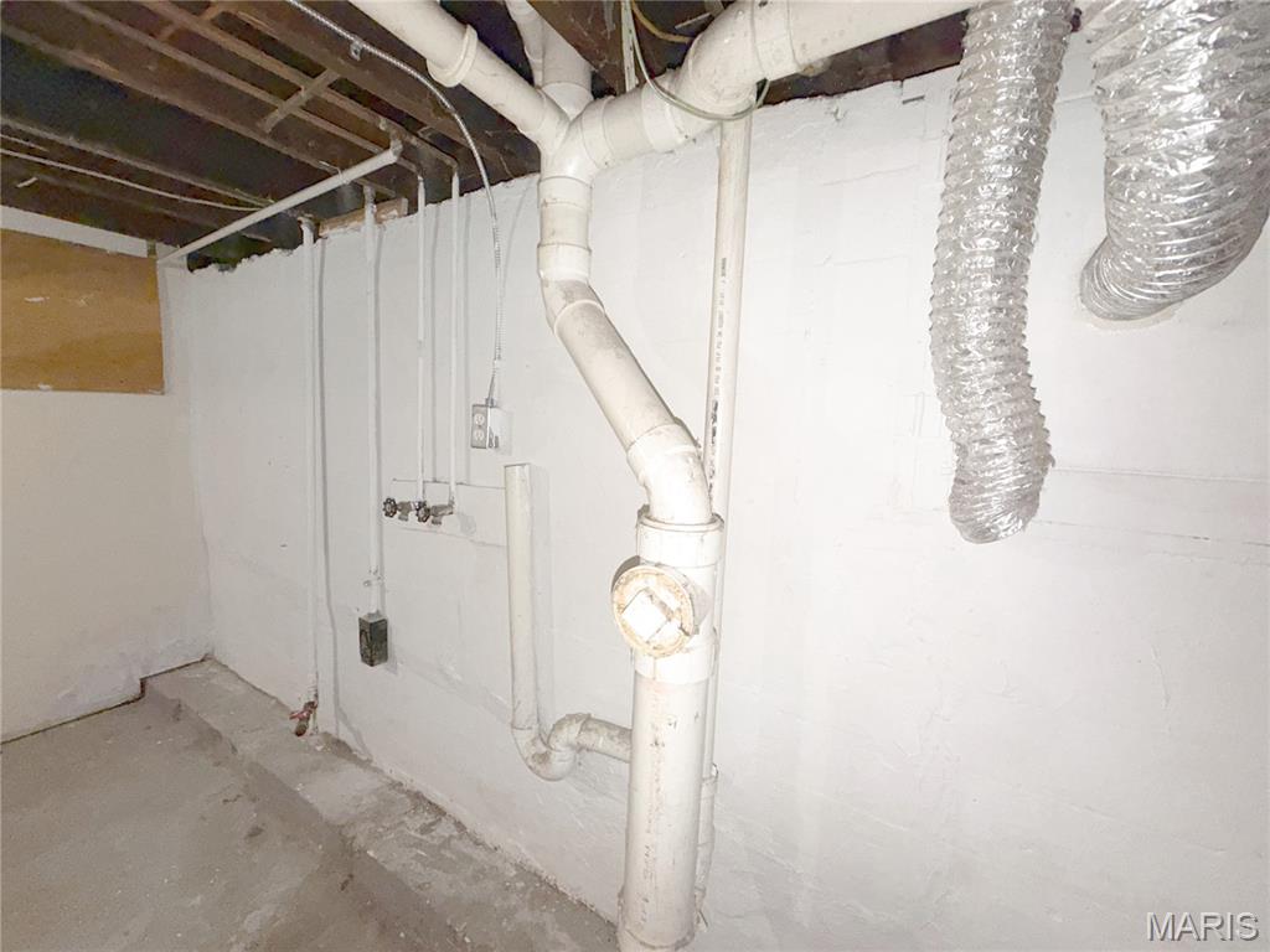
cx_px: 635
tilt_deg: -8.2
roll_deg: -1.2
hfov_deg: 102.1
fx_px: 514
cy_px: 476
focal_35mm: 14
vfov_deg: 85.7
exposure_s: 1/60
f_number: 2.2
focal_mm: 2.22
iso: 160
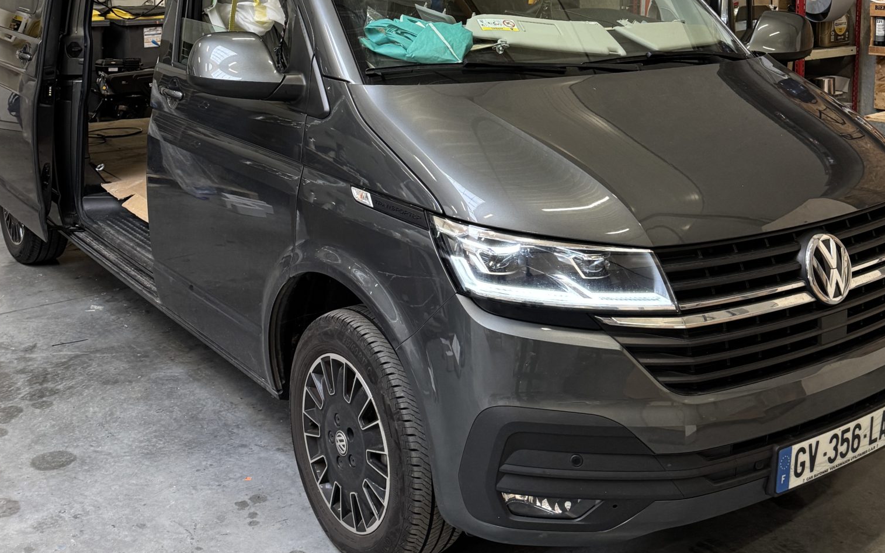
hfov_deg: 46.2
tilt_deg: -5.0
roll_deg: -0.1
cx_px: 412
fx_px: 1037
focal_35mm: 43
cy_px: 52
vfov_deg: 28.7
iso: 320
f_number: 1.78
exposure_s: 1/50
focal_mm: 6.76
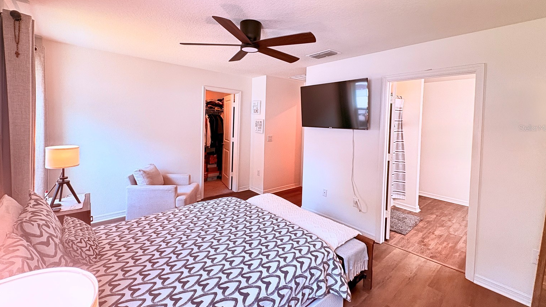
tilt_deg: -1.2
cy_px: 128
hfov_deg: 99.3
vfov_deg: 66.6
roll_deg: -1.1
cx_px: 266
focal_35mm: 16
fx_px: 232
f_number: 2.2
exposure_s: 1/60
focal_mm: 2.22
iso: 250
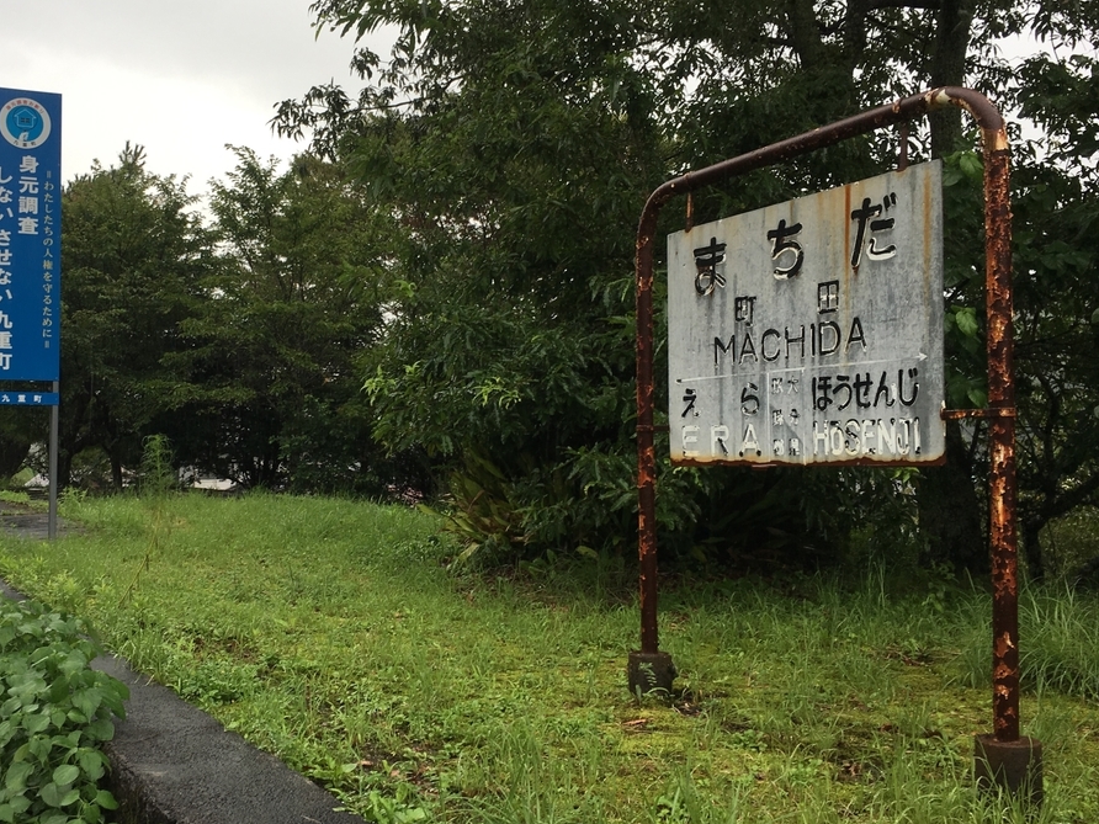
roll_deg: -0.1
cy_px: 387
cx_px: 377
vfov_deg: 36.8
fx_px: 1238
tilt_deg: +2.7
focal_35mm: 39
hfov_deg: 47.2
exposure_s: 1/138
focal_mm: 4.15
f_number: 2.2
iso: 25
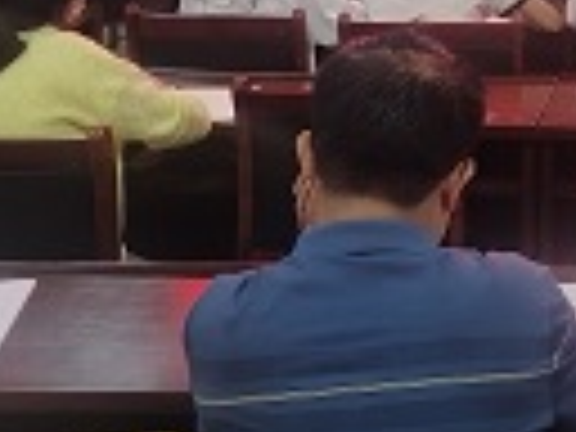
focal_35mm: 81
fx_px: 1348
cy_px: -202
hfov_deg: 22.1
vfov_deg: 16.7
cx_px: 706
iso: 1038
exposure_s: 1/33.3
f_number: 1.9
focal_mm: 4.95
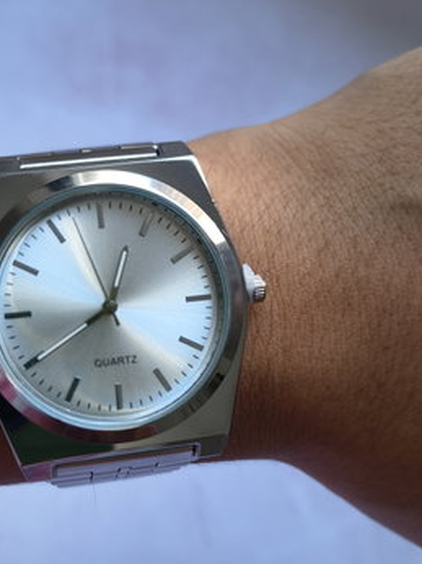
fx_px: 602
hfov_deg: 38.1
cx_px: 137
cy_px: 327
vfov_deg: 50.0
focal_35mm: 37
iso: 204
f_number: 1.8
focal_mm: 5.56
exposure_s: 1/100
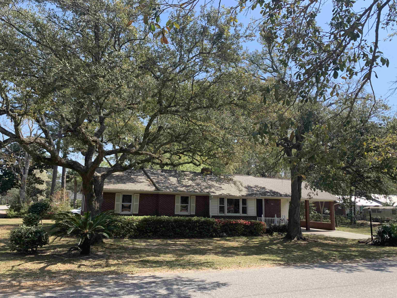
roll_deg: -1.5
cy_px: 149
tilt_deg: +5.6
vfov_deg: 53.1
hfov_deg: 67.3
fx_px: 298
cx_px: 198
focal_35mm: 26
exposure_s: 1/894
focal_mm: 4.25
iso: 25
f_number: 1.8
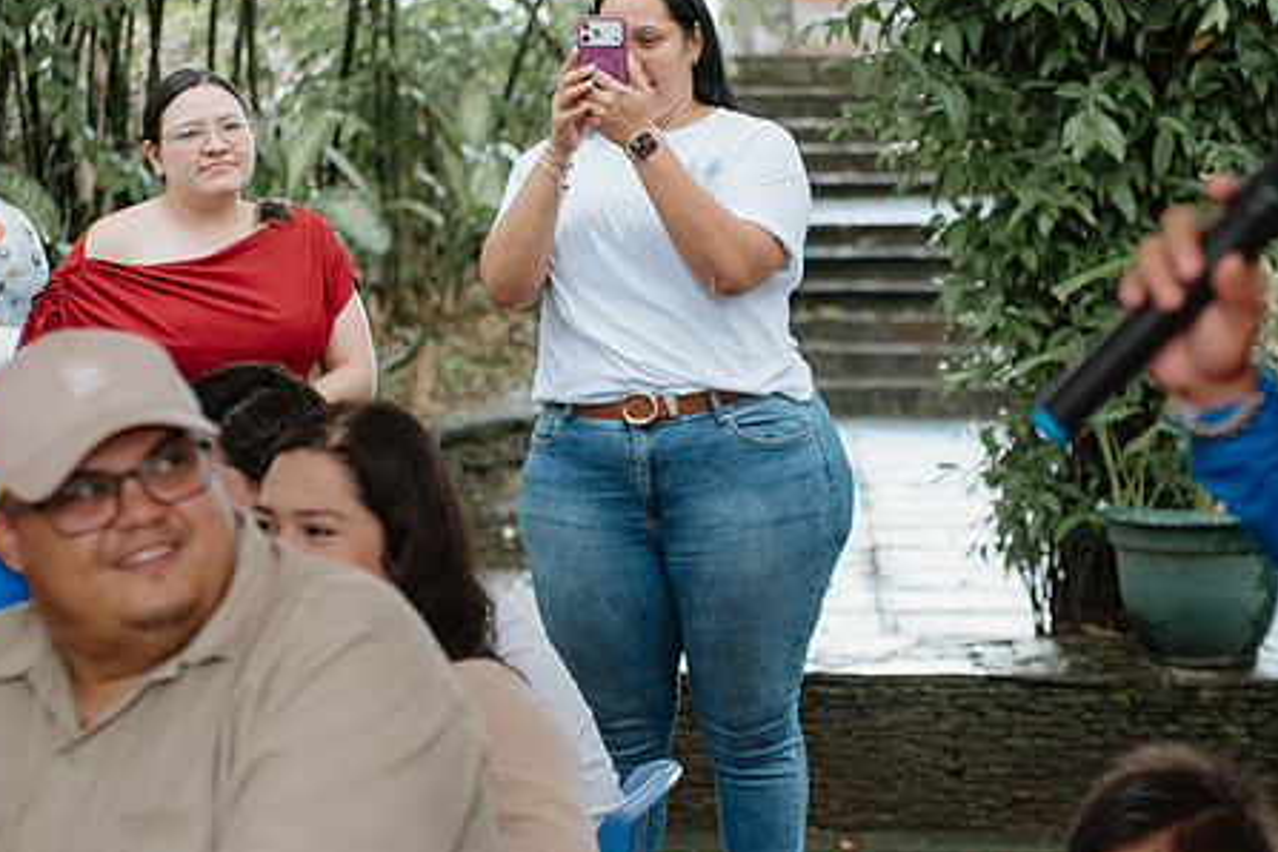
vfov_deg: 12.8
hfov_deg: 19.1
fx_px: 3798
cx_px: 642
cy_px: 275
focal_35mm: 107
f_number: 3.5
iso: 800
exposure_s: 1/160
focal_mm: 70
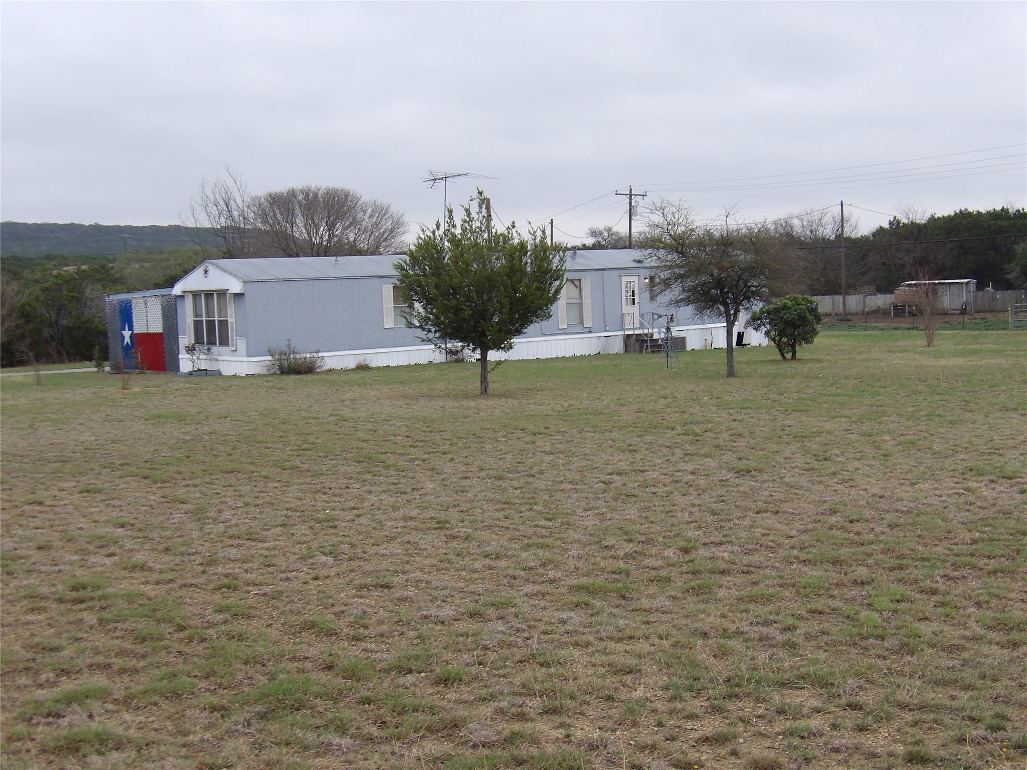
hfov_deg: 41.2
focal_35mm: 46
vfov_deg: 31.5
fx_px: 1365
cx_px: 514
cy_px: 385
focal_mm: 8.2
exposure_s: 1/103
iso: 100
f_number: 3.8
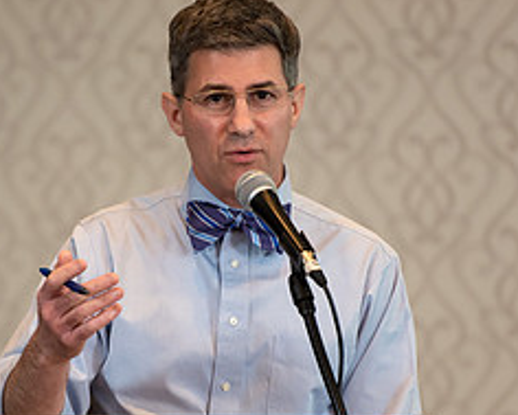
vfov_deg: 3.4
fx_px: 7070
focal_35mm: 461
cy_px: 271
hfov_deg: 4.2
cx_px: 167
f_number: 3.2
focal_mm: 200
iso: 1250
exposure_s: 1/200
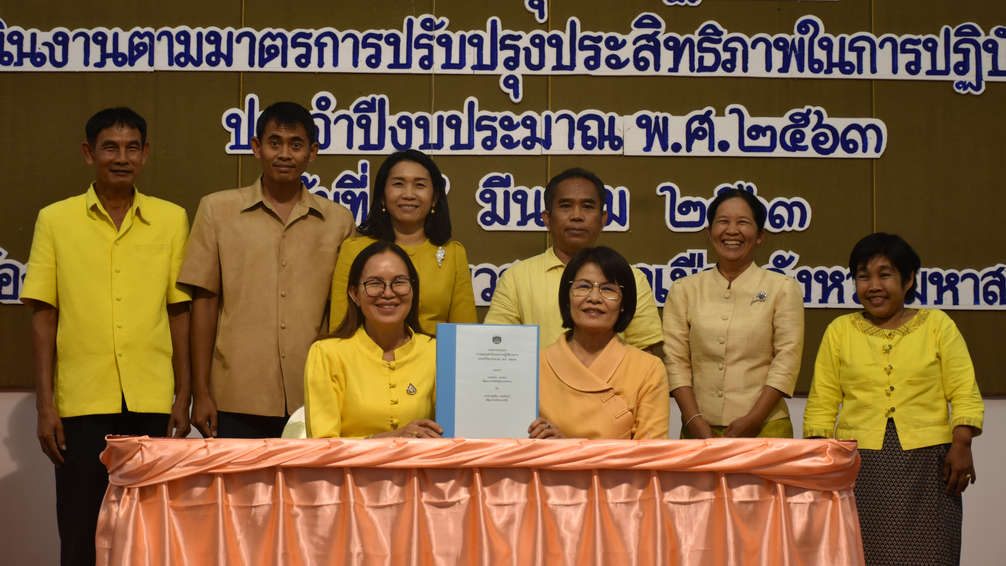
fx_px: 1908
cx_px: 499
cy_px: 257
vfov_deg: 16.9
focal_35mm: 72
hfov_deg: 29.5
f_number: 4.5
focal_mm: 45
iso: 500
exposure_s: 1/60
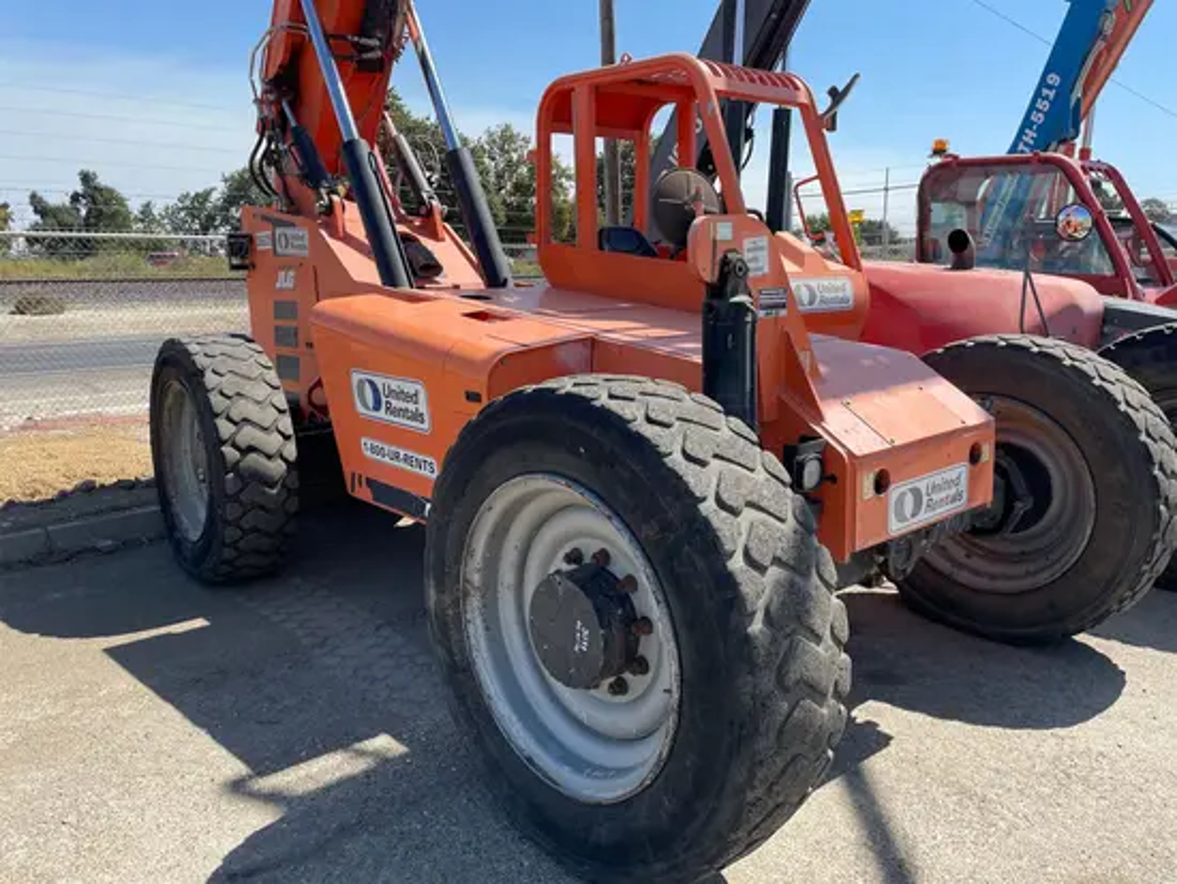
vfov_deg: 53.1
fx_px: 884
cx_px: 588
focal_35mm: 26
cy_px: 442
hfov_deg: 67.3
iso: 32
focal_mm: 4.2
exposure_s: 1/1984
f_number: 1.6
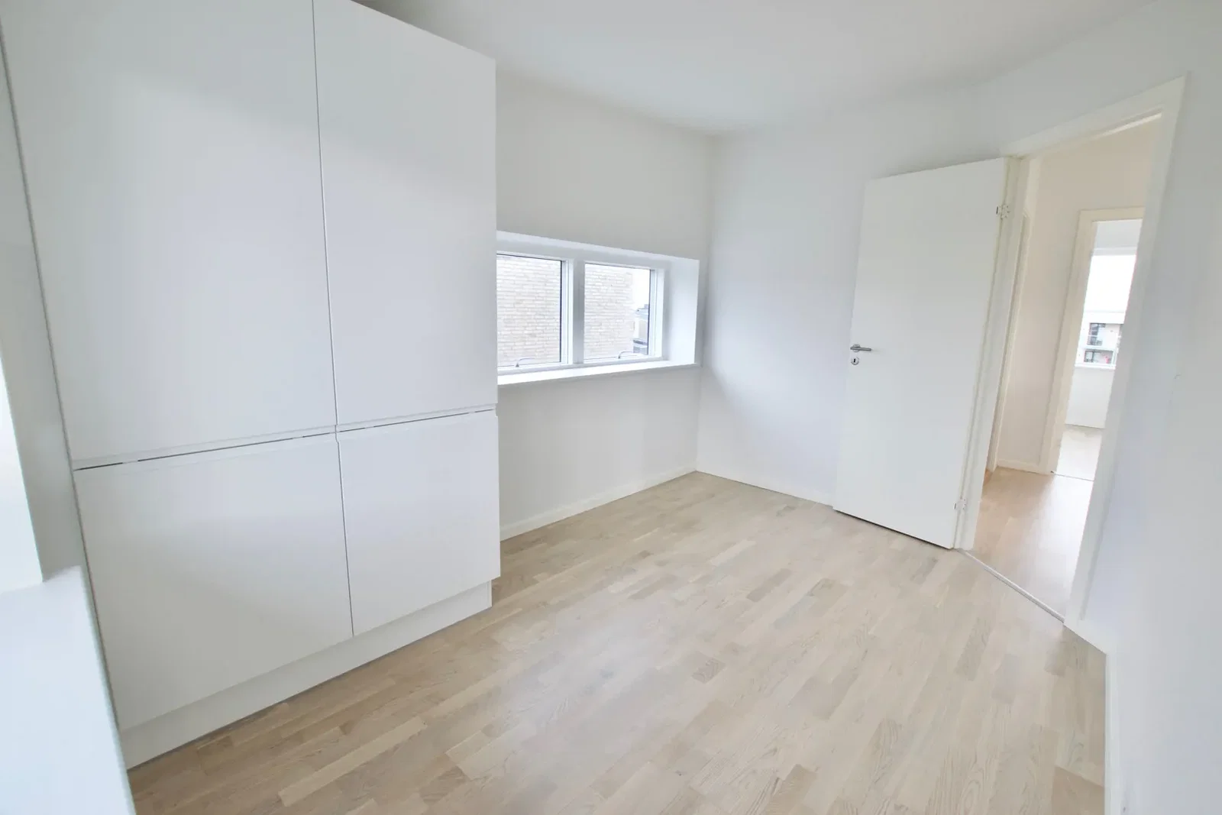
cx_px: 611
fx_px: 509
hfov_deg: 100.4
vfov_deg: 77.3
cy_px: 408
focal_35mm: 15
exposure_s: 1/60
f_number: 8
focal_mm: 10
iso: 800
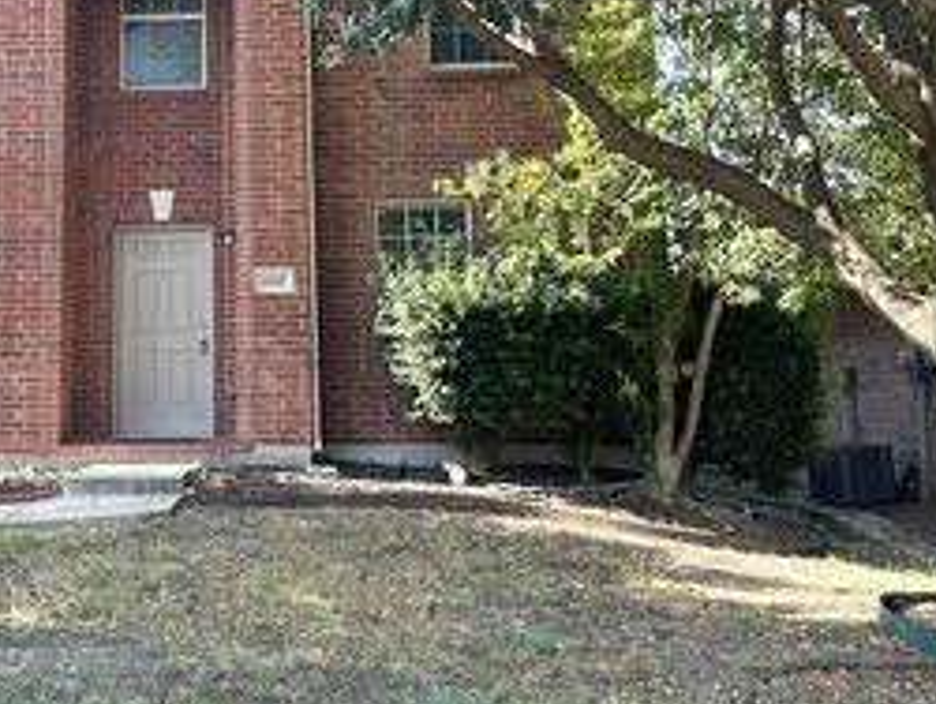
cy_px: 174
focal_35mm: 48
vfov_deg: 29.8
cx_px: 213
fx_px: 1299
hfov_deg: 38.4
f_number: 1.78
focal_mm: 6.86
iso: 80
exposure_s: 1/756
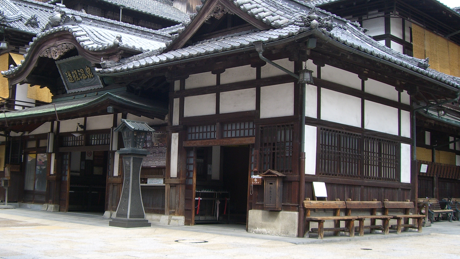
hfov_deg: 41.2
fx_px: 610
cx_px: 187
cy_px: 116
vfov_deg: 23.9
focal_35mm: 50
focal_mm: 6.2
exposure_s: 1/125
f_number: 4.3
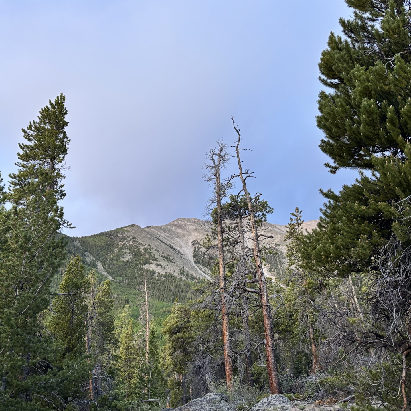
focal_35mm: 32
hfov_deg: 50.2
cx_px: 139
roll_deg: -5.3
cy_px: 200
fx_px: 430
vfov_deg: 51.1
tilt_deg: +23.1
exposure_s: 1/96
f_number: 1.6
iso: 125
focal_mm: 5.96
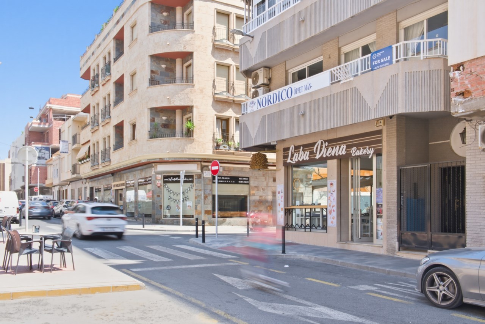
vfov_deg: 41.1
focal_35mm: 32
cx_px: 242
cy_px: 162
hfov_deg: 58.7
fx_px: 431
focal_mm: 21.4
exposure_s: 1/5
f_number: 22
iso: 80
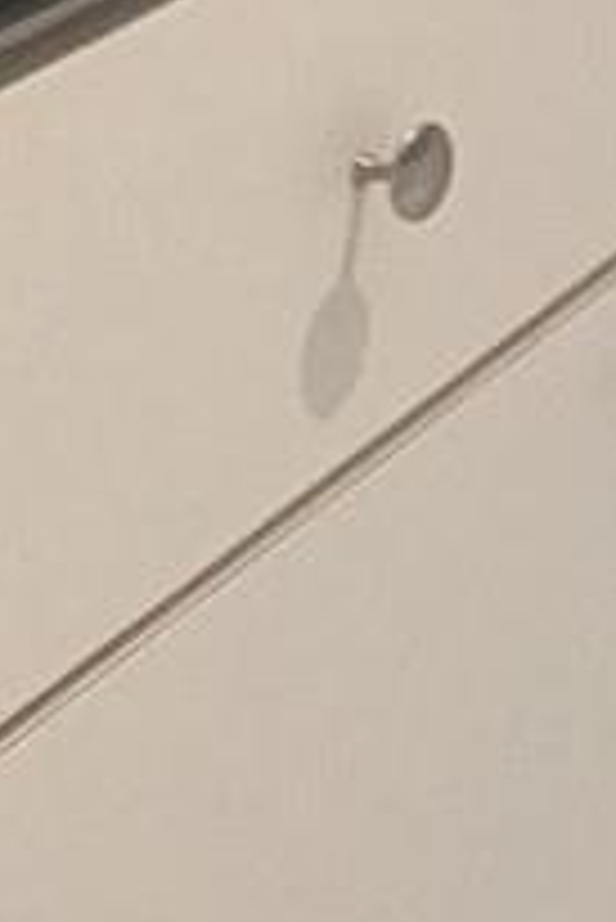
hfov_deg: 7.5
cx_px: 2442
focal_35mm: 130
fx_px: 3331
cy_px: -697
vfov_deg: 14.1
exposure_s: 1/30
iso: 135
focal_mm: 2.35
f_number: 2.2
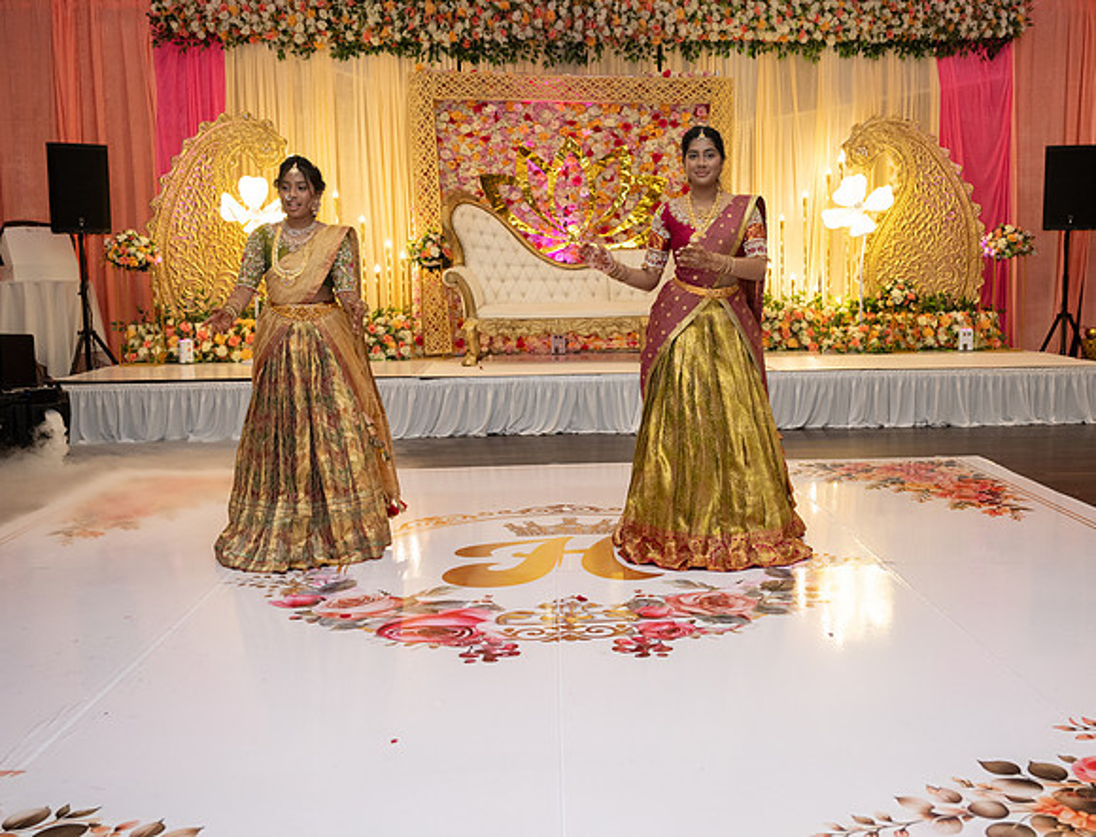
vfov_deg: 39.1
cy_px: 412
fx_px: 1178
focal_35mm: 37
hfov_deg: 49.7
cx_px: 638
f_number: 4
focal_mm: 33
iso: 1250
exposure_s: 1/160
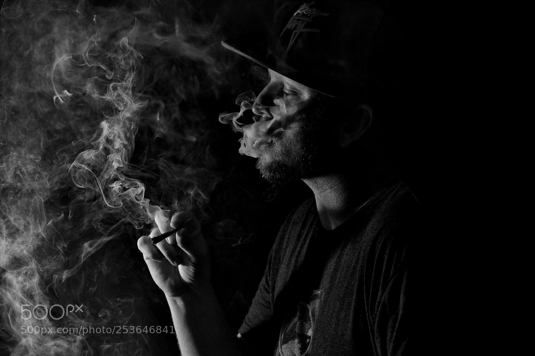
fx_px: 2971
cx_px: 268
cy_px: 178
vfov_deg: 6.9
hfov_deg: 10.3
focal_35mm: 200
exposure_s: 1/160
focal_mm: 200
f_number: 5.6
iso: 64
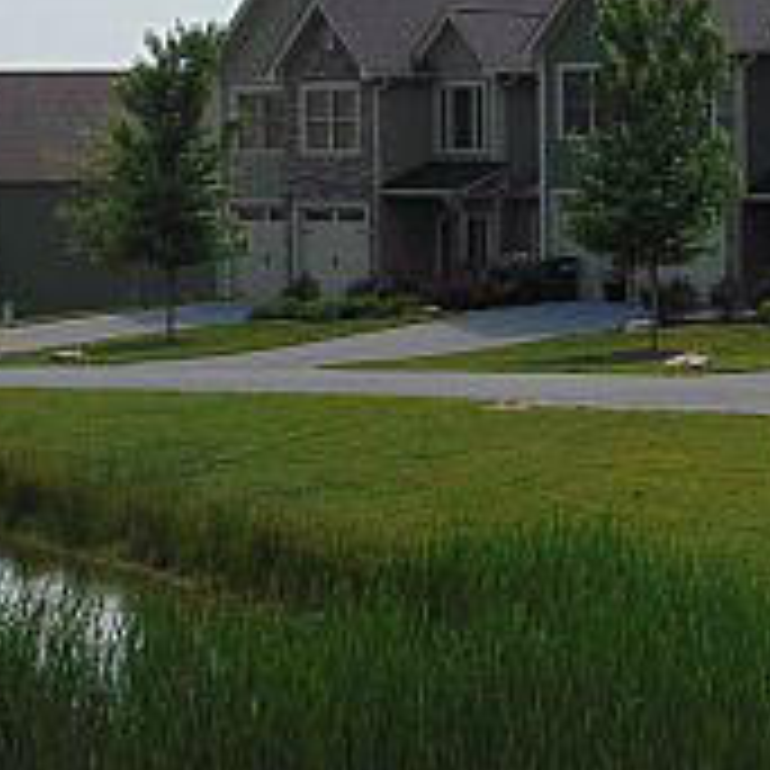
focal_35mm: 139
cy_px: 270
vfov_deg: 12.5
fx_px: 3498
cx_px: 468
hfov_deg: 12.6
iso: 80
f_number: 8.7
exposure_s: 1/250
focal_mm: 7.6
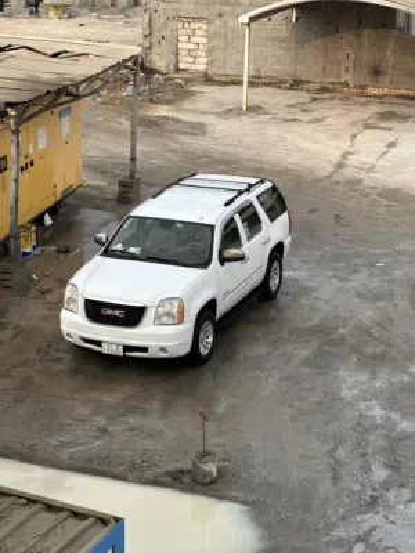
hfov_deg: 19.1
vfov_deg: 25.3
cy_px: 276
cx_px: 208
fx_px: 1231
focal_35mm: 77
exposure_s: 1/178
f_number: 2.8
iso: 25
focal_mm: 9
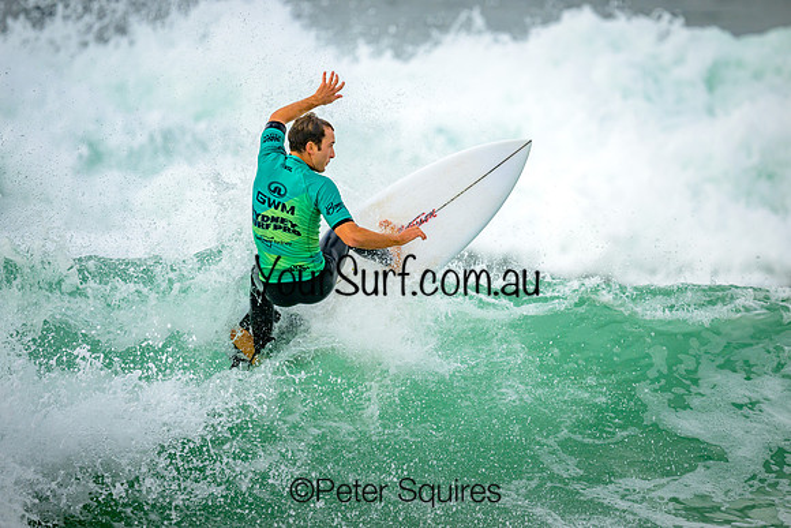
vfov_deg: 1.7
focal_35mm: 800
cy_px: 264
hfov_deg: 2.6
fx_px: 17581
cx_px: 396
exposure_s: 1/2000
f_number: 6.3
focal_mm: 800
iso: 500
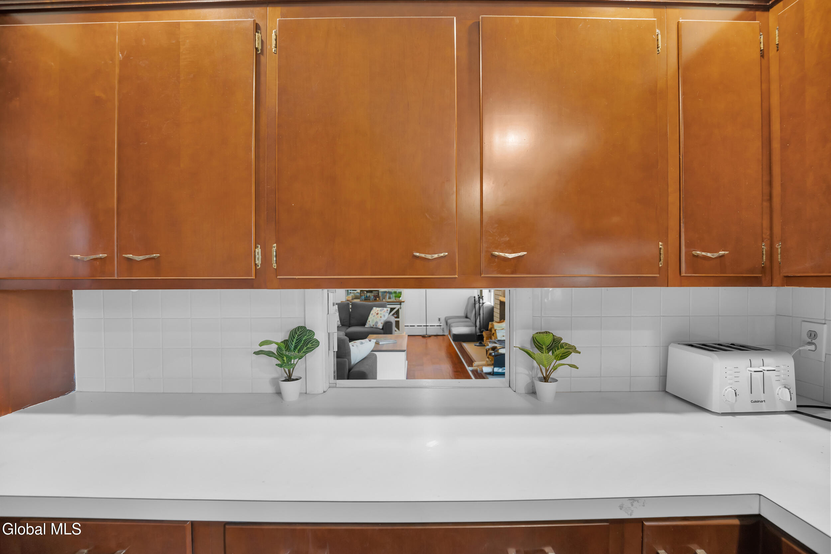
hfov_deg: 96.7
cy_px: 277
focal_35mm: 16
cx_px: 416
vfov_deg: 73.8
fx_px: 369
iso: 250
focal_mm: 16
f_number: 4
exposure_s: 1/8
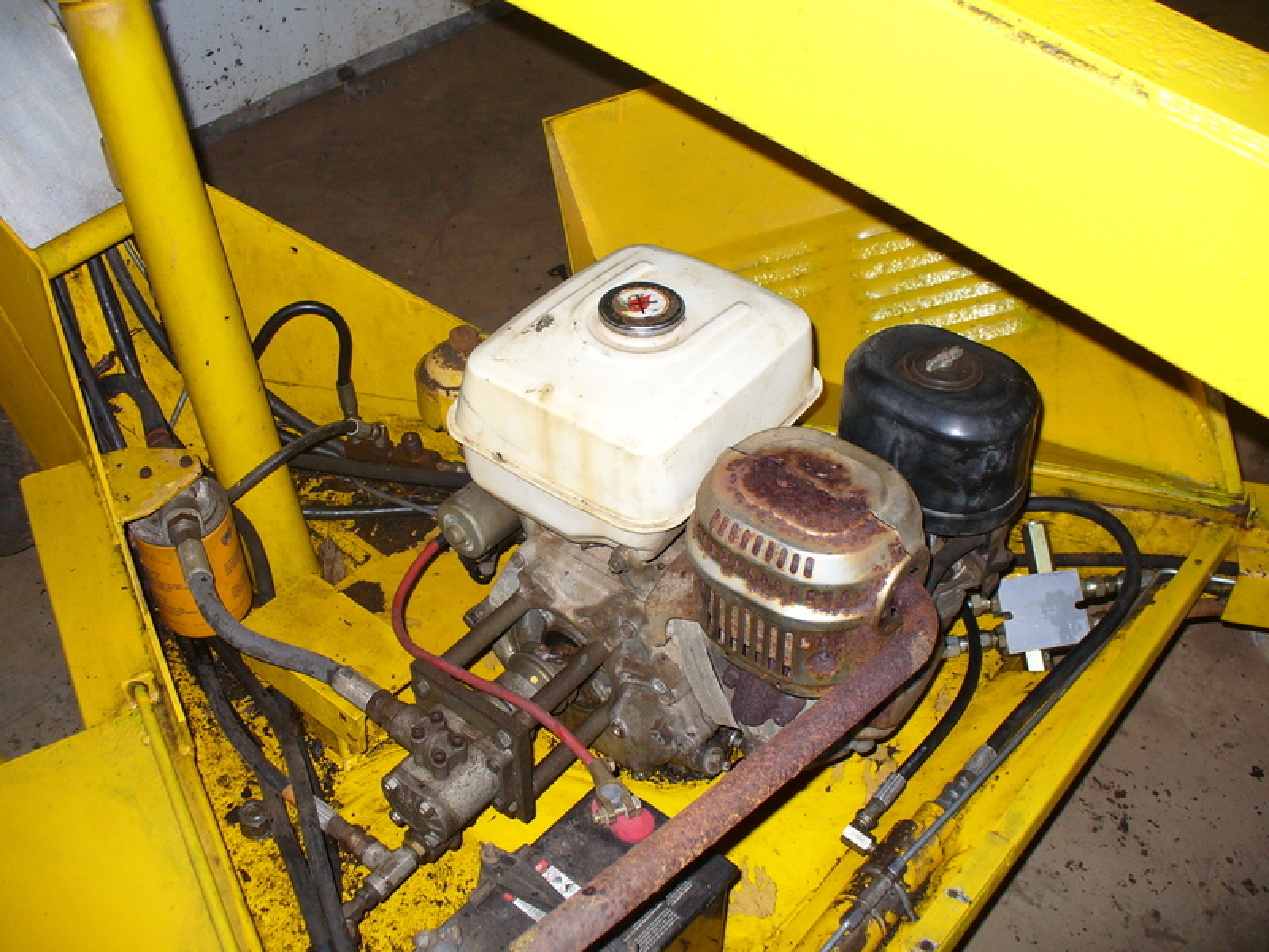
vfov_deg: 38.7
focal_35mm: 37
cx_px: 634
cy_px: 476
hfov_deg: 50.1
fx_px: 1356
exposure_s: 1/30
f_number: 2.8
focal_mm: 6.1
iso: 100
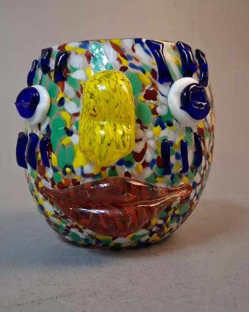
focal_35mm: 36
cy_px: 155
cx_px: 126
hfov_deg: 41.2
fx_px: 332
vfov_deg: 50.3
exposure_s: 1/50
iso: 400
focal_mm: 4
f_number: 1.8
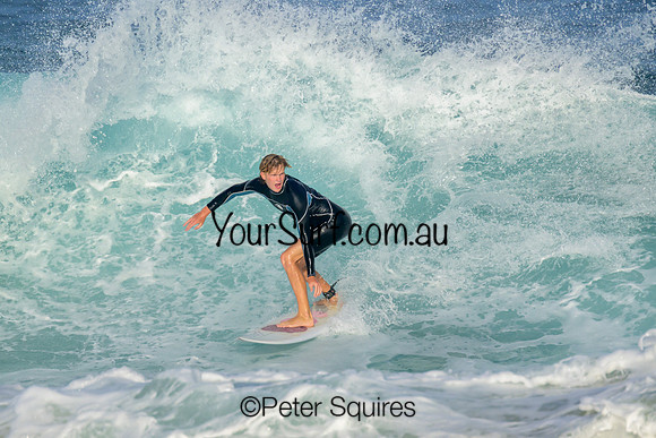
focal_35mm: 967
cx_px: 306
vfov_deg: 1.4
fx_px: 17618
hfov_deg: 2.1
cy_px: 178
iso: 560
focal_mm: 800
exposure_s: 1/1600
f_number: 11
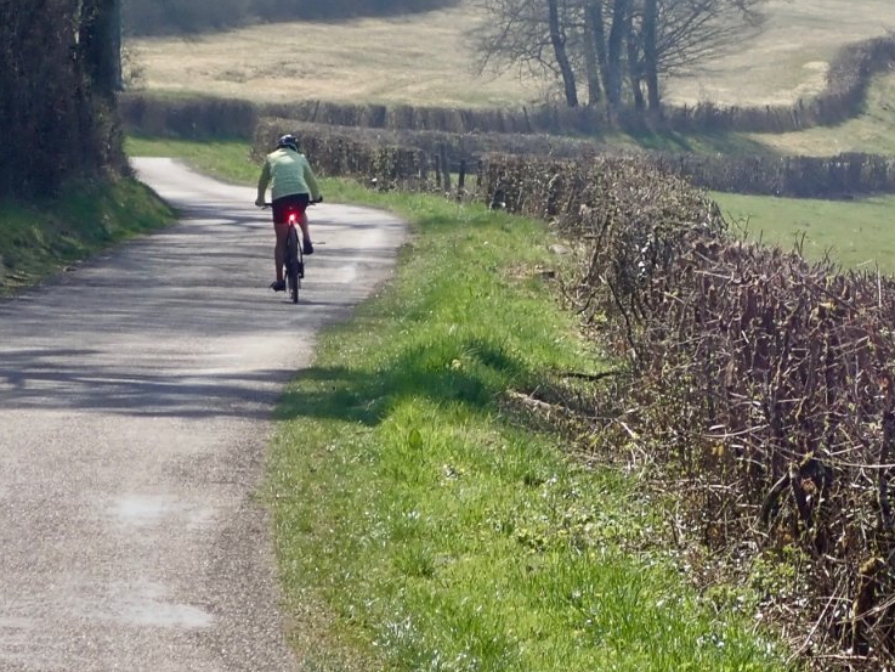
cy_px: 316
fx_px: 5611
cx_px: 821
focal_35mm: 217
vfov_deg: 6.8
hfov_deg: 9.1
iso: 100
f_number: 4.9
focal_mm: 18
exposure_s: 1/320
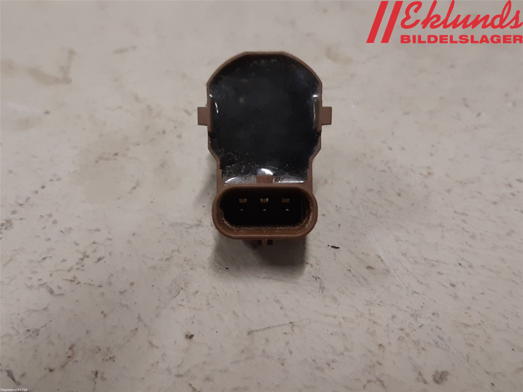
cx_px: 262
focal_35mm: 26
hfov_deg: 67.3
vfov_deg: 53.1
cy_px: 196
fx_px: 393
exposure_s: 1/50
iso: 160
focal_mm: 3.93
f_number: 1.7
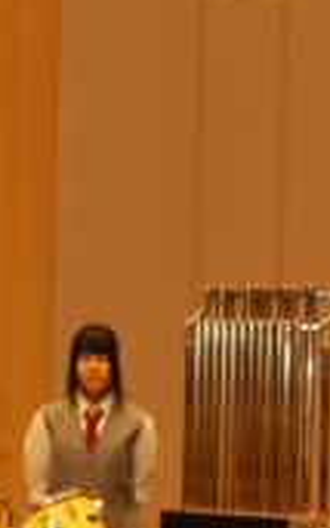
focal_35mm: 392
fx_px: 5641
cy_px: 337
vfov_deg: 5.4
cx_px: 604
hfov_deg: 3.3
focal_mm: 55
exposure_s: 1/100
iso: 640
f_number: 5.6
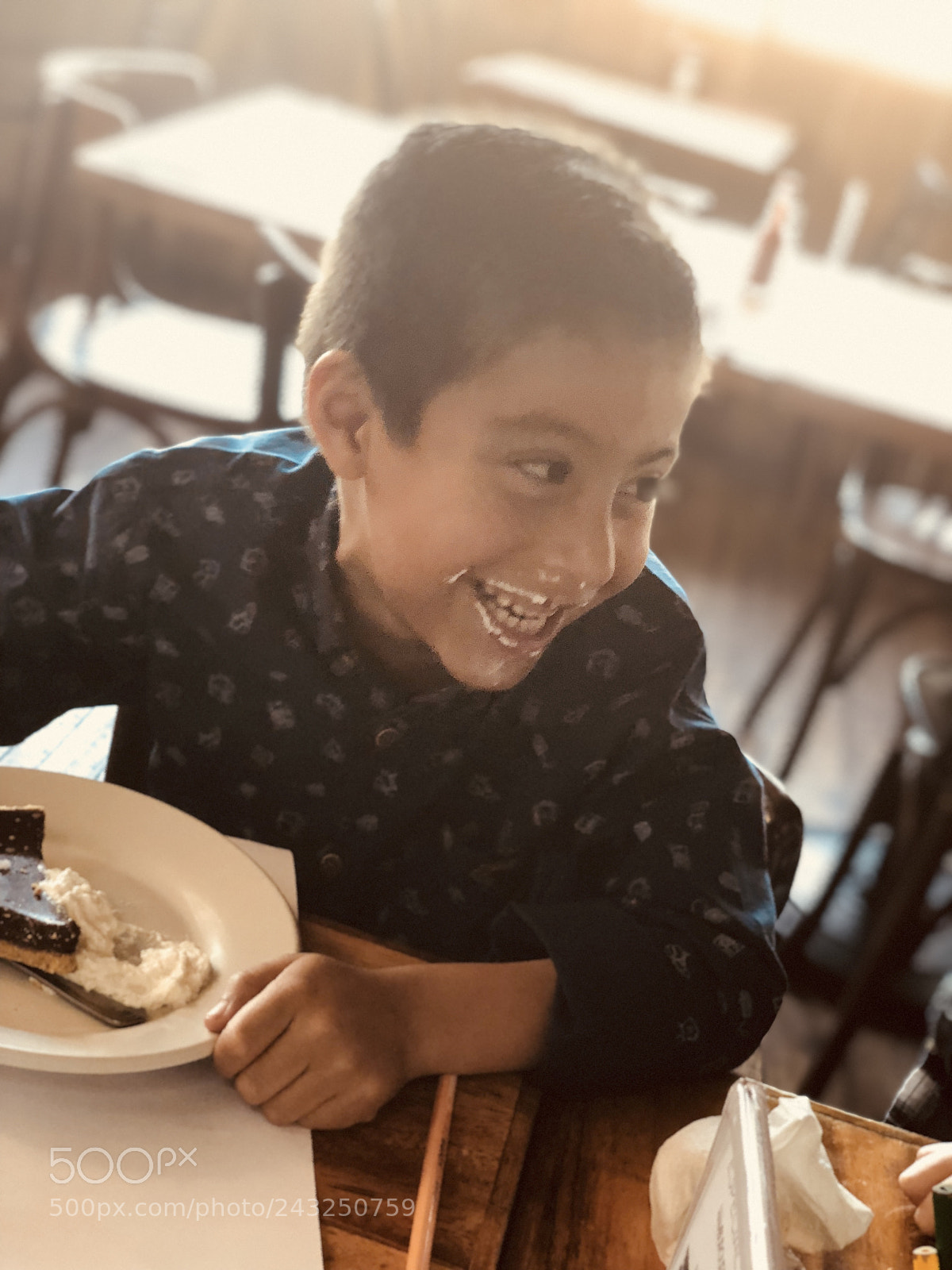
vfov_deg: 36.8
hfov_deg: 28.0
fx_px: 1907
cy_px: 635
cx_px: 476
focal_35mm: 52
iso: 125
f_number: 2.4
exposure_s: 1/24
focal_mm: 6
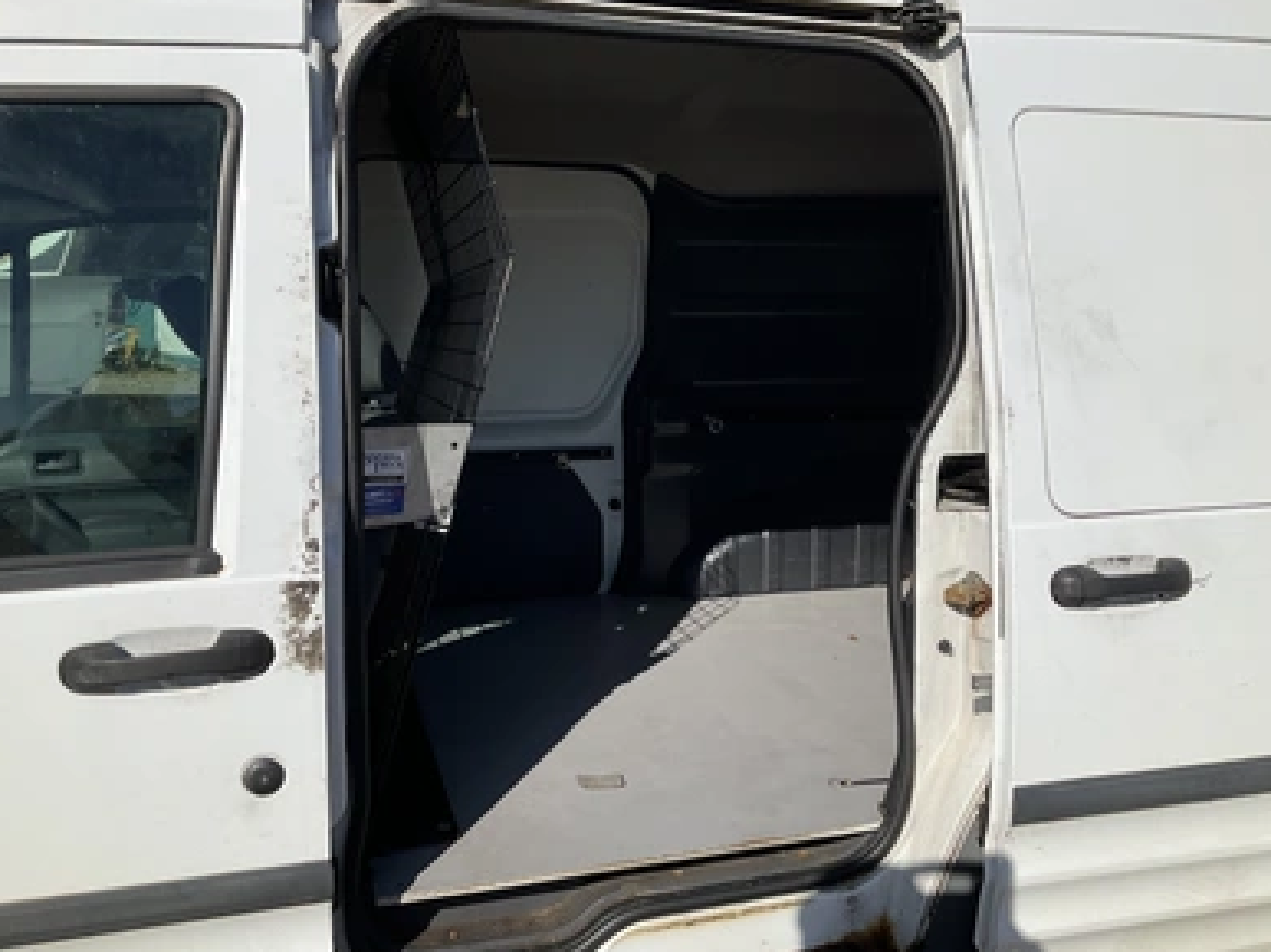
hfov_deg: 60.0
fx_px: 1101
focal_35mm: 30
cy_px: 469
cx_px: 627
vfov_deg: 46.8
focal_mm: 3
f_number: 1.8
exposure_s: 1/3788
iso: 25
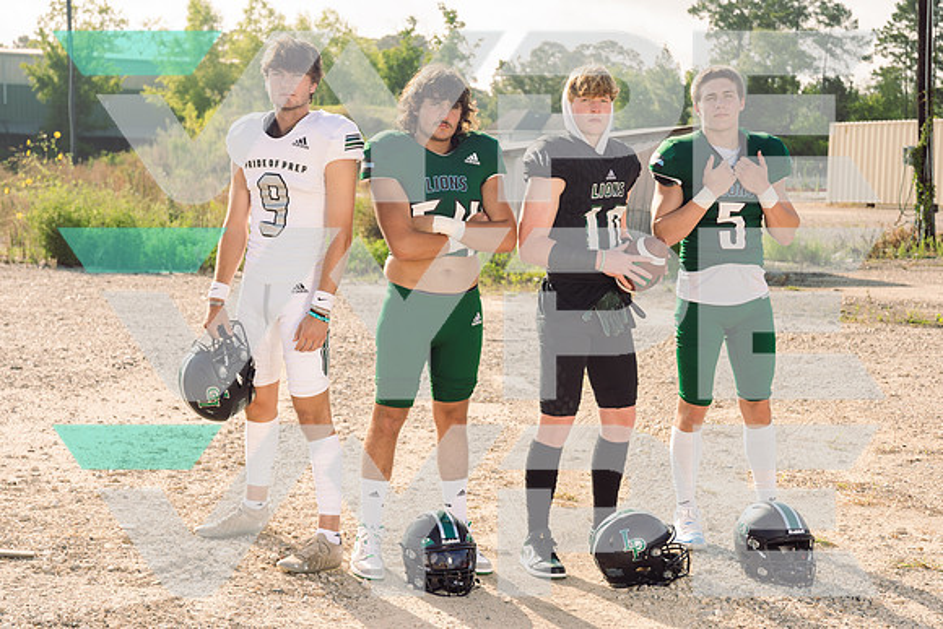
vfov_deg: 20.9
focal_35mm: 65
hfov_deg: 31.0
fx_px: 1703
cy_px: 314
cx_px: 472
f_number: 6.3
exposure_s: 1/250
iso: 80
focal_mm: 65
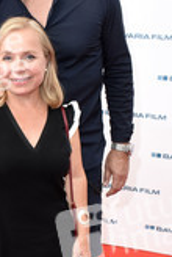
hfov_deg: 18.2
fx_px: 521
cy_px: 149
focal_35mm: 73
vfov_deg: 27.6
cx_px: -6
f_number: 6.3
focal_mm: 20
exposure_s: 1/160
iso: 500
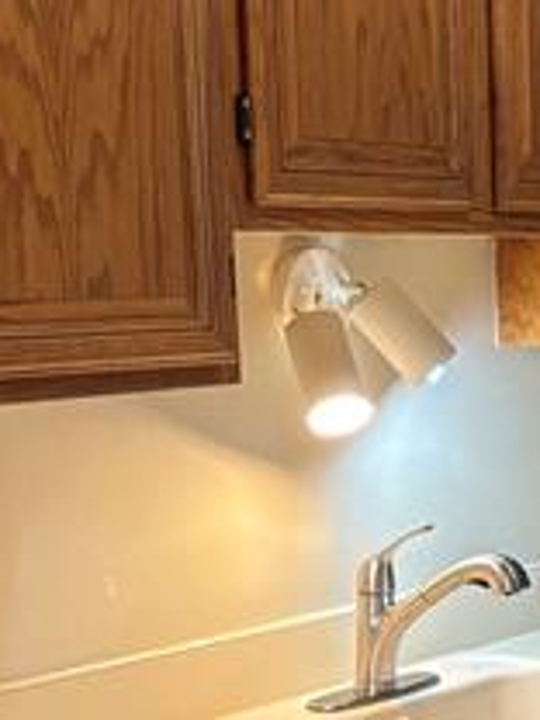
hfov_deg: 14.9
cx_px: 658
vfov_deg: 20.1
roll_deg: -0.7
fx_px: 1997
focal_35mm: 96
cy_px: 637
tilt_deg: -15.3
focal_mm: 5.96
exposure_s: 1/60
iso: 125
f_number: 1.6
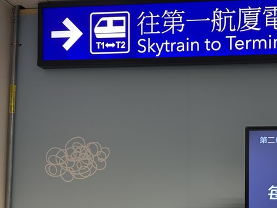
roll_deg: -0.2
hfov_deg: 37.3
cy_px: 190
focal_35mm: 48
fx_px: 384
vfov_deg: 29.0
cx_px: 245
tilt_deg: +2.1
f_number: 1.5
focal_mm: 5.7
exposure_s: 1/60
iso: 100
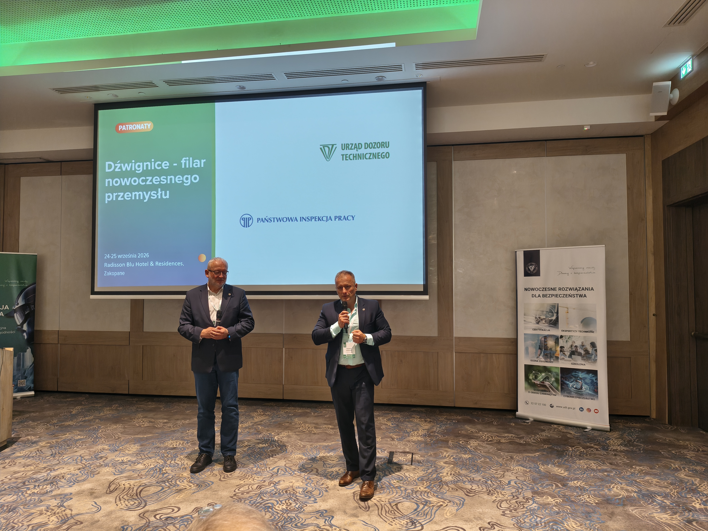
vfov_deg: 56.8
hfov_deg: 71.6
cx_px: 354
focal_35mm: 24
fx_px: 491
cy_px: 266
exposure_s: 1/50
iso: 997
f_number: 1.8
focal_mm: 5.56
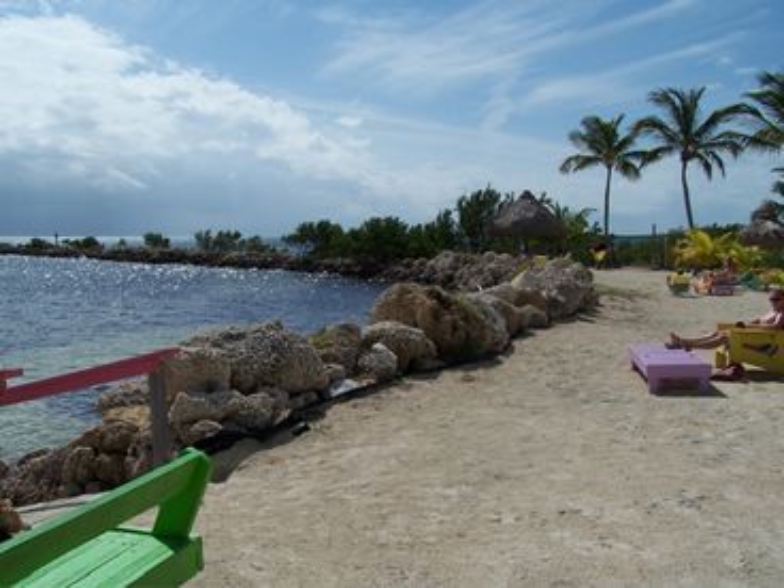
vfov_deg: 37.7
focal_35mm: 38
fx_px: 861
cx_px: 392
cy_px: 294
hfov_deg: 49.0
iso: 80
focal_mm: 6.3
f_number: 5.6
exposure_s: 1/1500
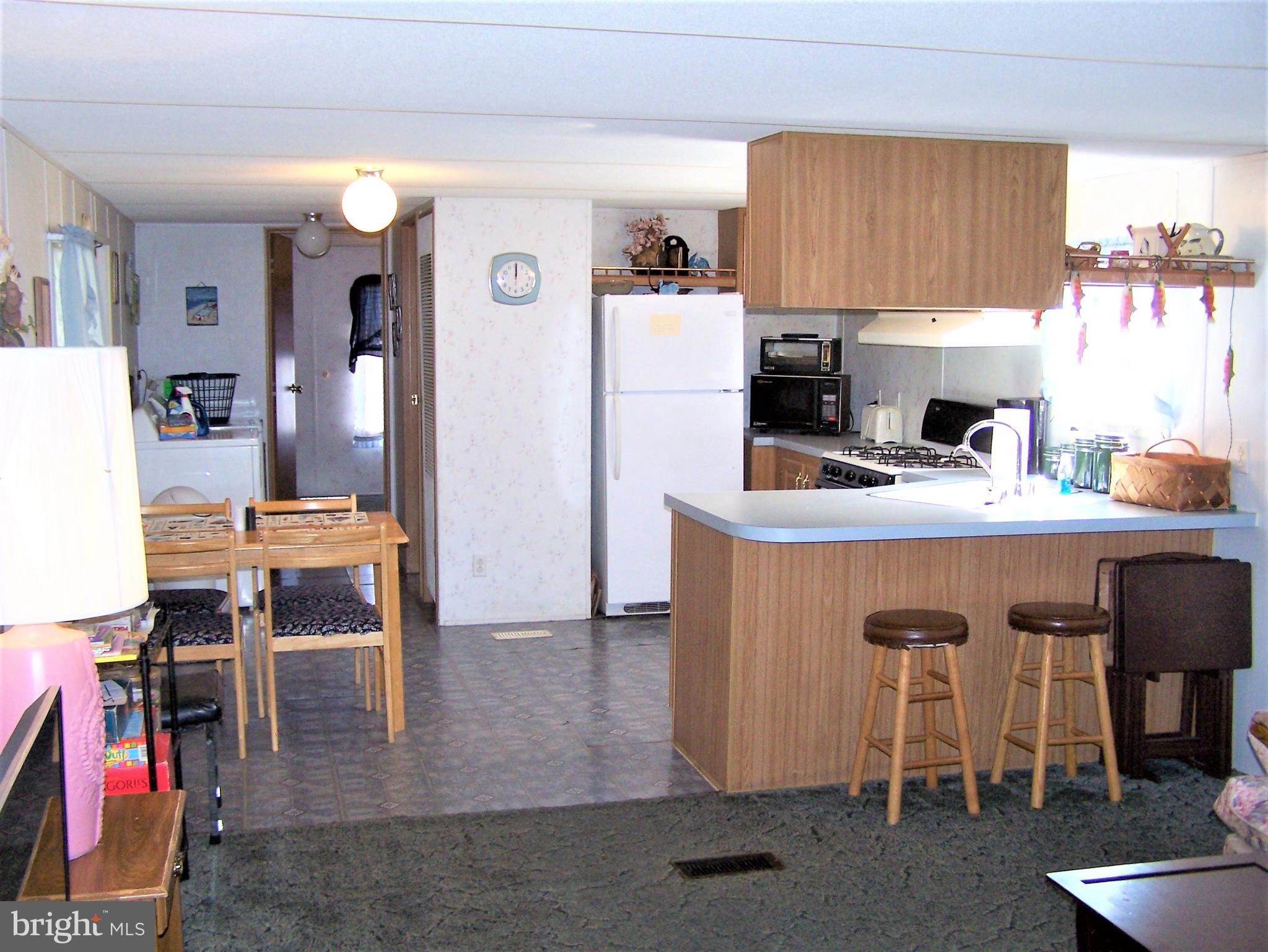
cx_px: 634
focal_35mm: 38
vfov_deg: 37.7
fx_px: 1392
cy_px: 476
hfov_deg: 49.0
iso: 140
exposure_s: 1/60
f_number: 2.8
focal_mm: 6.3
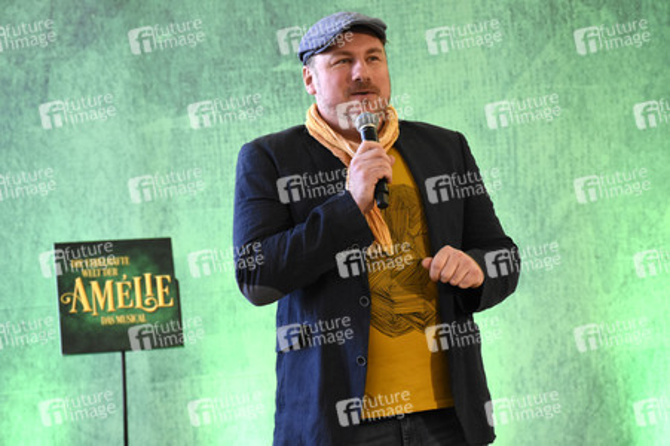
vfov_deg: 14.7
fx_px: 1730
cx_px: 335
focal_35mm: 93
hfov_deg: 21.9
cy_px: 223
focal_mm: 62
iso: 4000
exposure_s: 1/160
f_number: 6.3
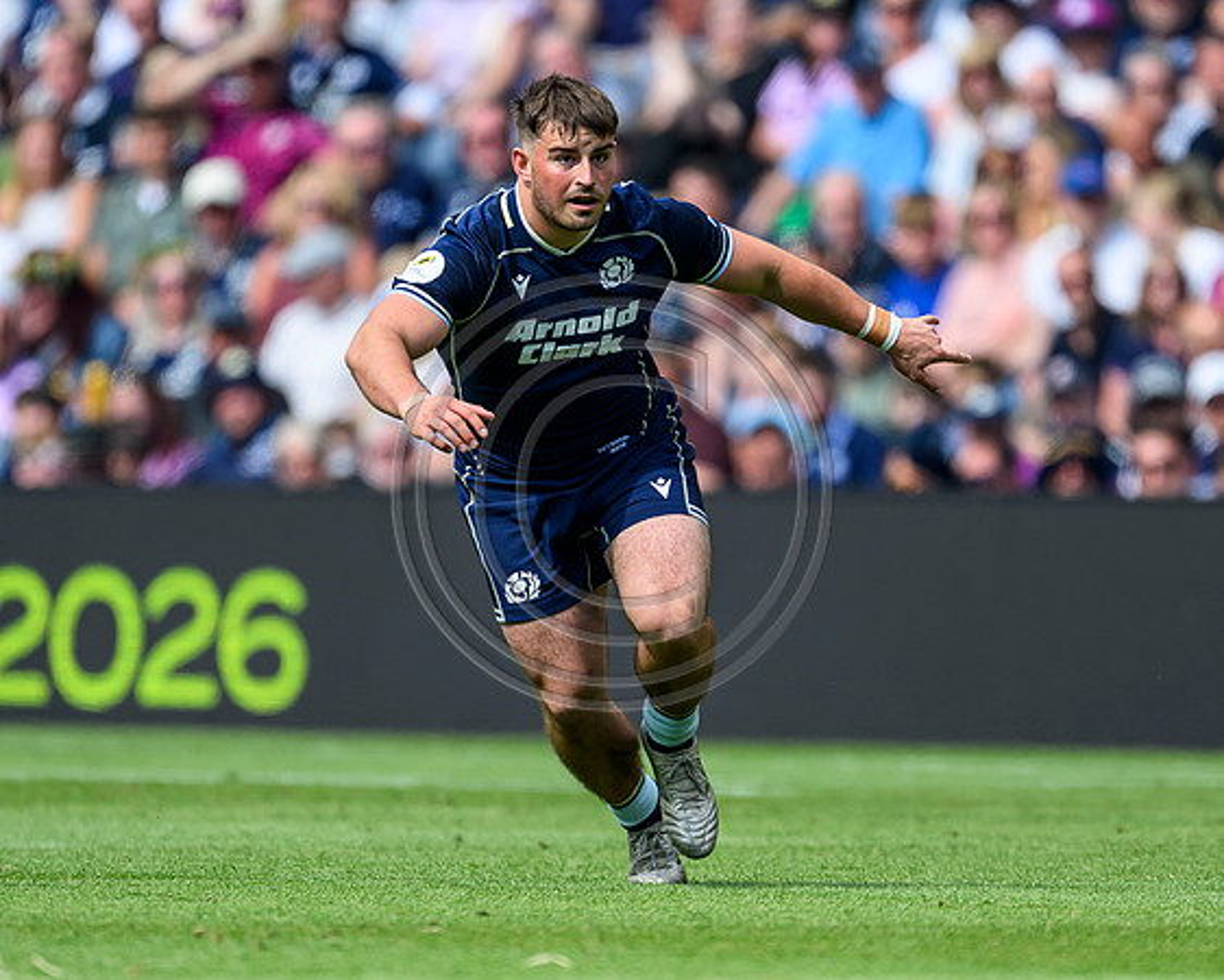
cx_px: 759
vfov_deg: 1.6
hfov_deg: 2.0
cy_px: 545
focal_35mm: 986
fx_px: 35718
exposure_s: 1/2500
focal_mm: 560
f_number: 4
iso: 500
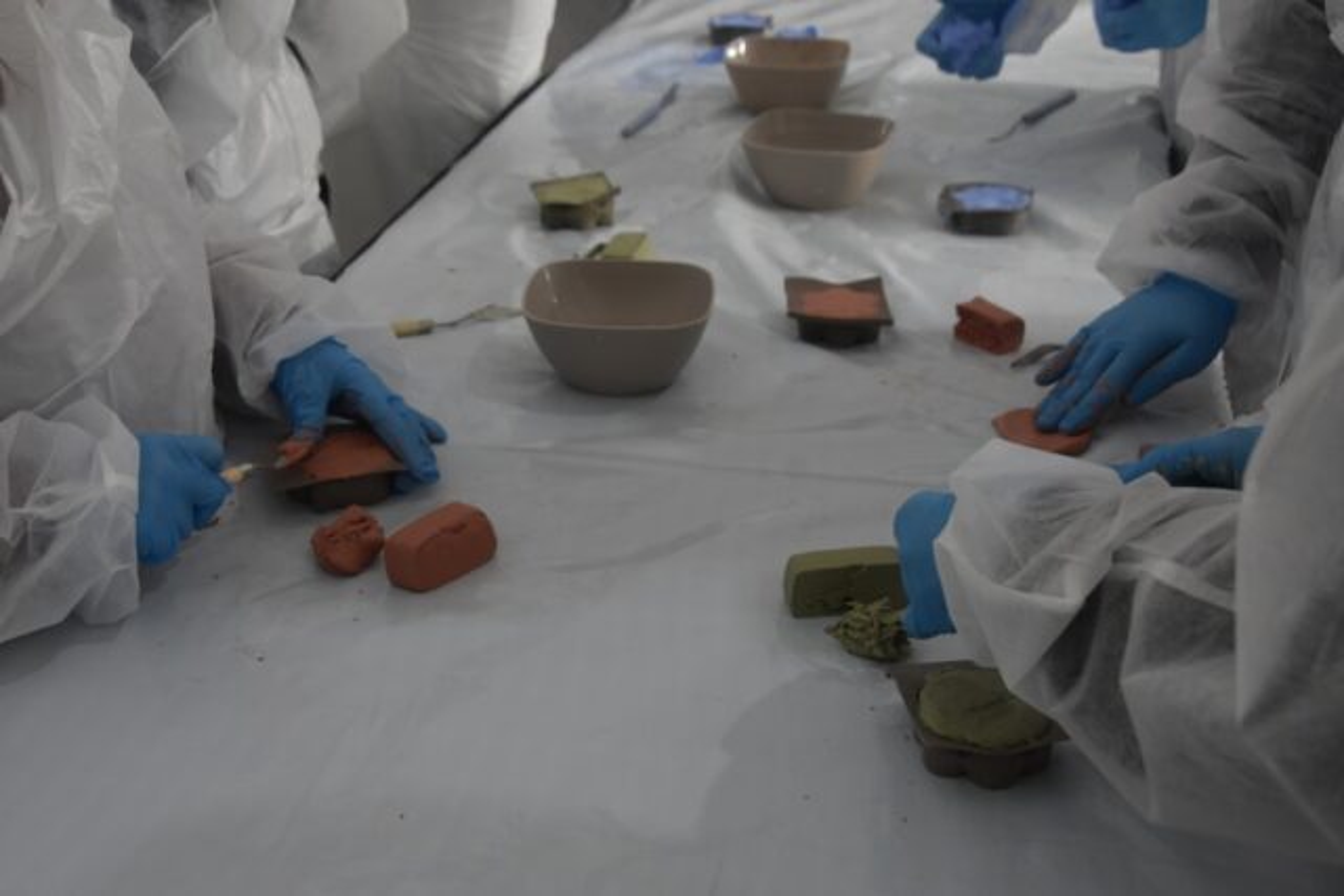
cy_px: 448
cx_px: 672
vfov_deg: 28.1
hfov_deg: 41.1
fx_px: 1792
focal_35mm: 48
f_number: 6.3
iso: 800
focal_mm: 32
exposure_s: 1/160
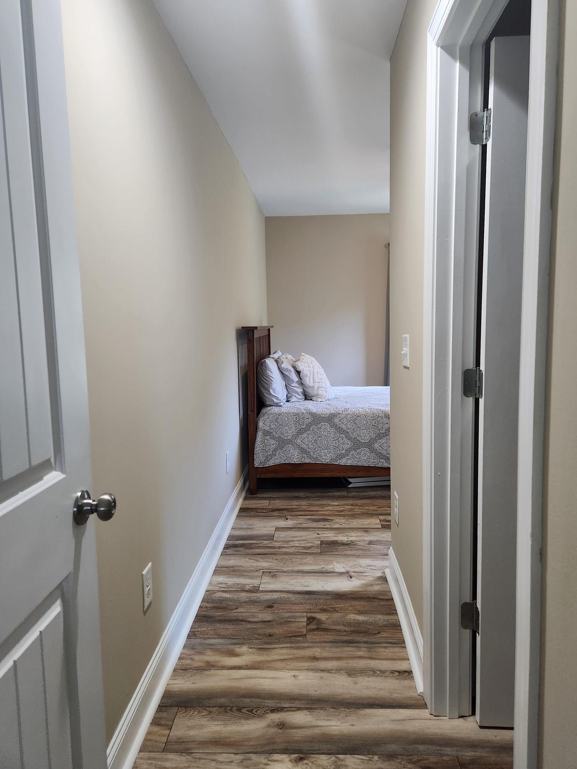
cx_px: 297
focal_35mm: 24
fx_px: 533
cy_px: 379
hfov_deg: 56.8
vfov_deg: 71.6
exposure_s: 1/120
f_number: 1.8
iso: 500
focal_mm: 5.4
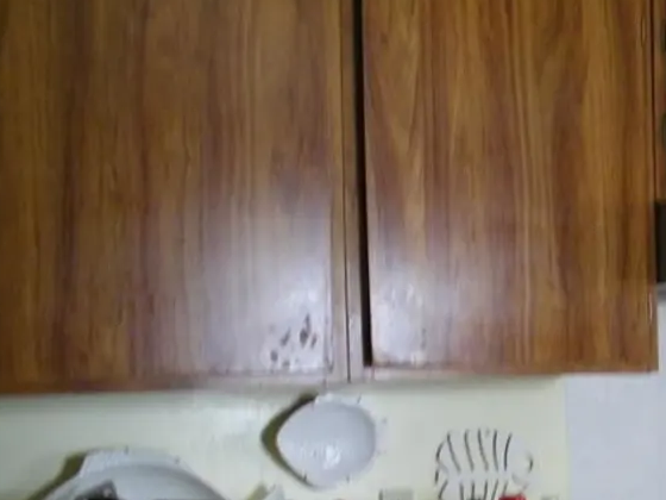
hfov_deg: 30.3
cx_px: 643
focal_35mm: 60
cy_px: 448
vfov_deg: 23.8
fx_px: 1154
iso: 160
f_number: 3.5
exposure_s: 1/30
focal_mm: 5
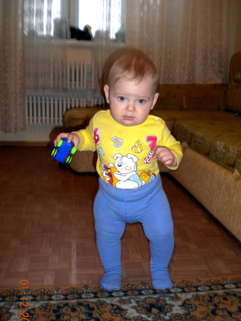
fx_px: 362
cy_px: 177
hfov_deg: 36.8
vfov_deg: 47.8
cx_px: 130
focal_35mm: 39
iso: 100
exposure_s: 1/30
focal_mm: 6.3
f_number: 3.1
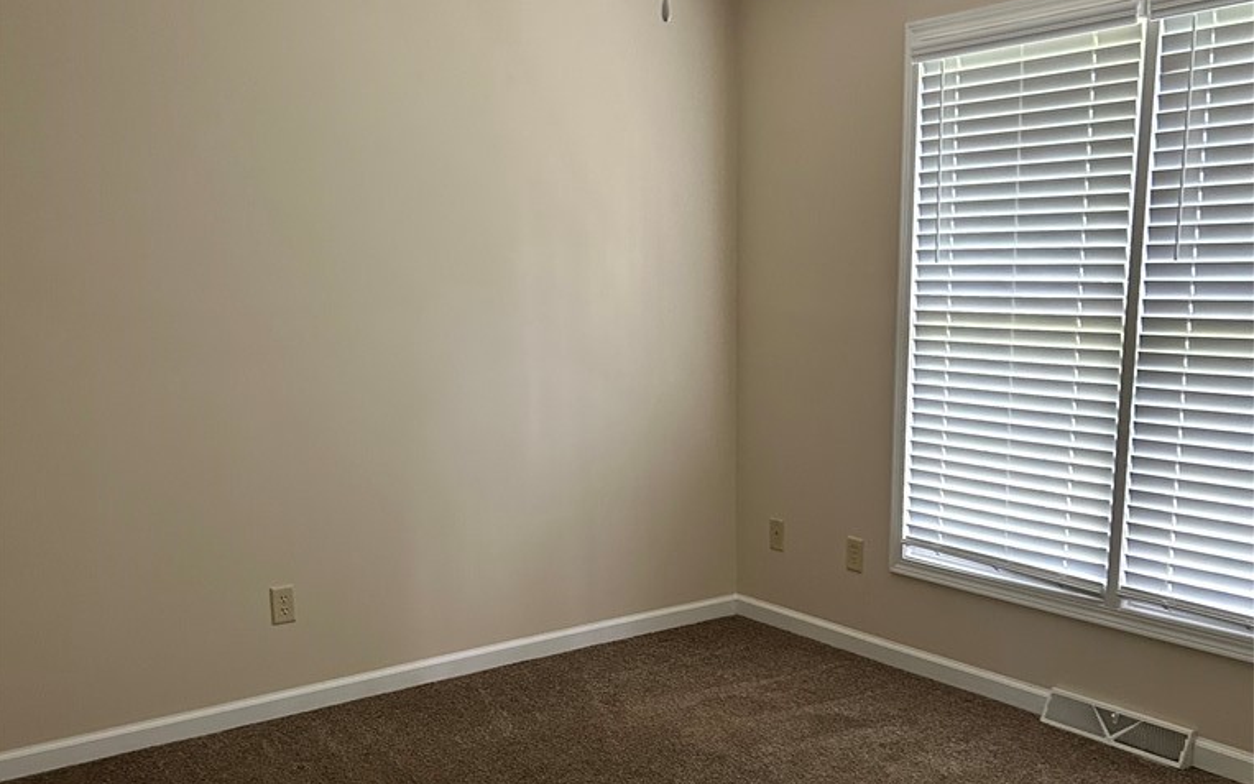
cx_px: 625
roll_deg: +1.7
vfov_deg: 34.0
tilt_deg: -10.8
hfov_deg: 52.7
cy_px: 552
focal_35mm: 37
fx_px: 1265
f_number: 1.5
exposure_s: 1/60
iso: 400
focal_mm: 5.7
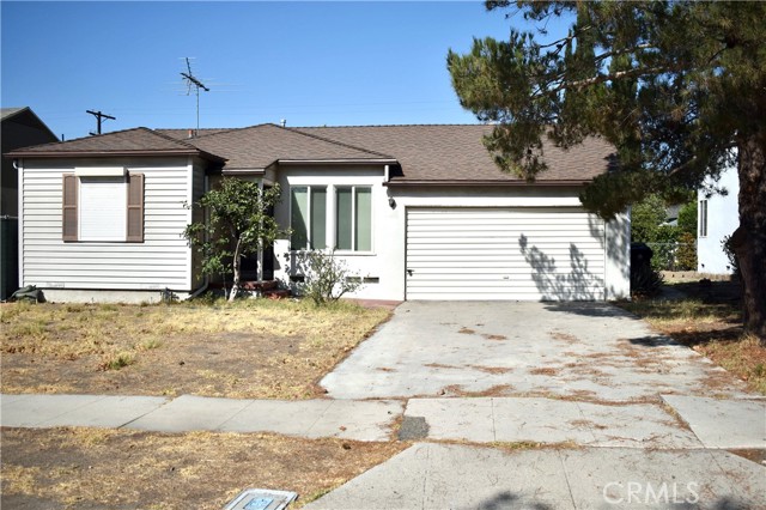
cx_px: 383
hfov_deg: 53.2
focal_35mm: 36
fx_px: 766
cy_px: 255
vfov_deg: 36.8
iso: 160
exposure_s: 1/4000
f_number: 3.8
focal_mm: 24
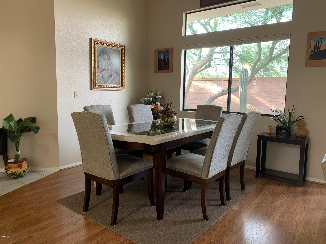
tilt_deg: -6.7
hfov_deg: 67.3
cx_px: 163
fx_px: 245
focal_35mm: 26
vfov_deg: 53.1
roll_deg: -1.5
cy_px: 122
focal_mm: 4.25
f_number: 1.8
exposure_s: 1/60
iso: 125
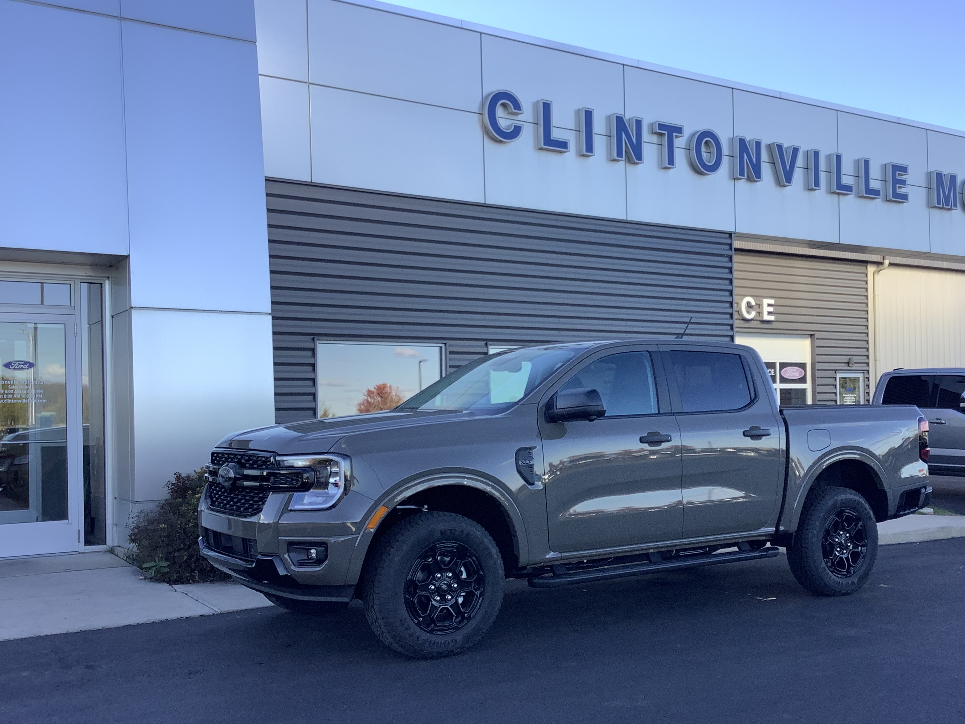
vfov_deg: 37.7
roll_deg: +1.2
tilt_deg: -0.1
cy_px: 410
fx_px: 1059
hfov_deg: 48.7
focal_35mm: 38
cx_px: 571
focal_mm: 3.3
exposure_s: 1/288
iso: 25
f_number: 2.4
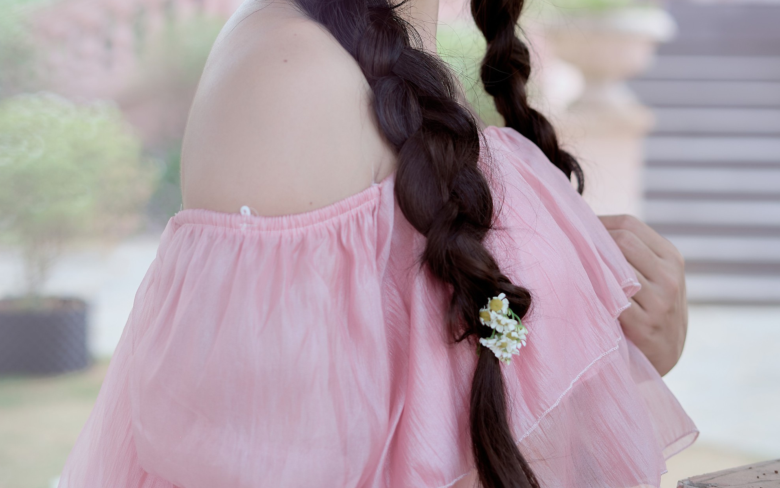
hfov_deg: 26.8
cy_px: 52
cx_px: 388
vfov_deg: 16.7
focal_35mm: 77
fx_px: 1637
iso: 100
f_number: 2.8
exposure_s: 1/200
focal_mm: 50
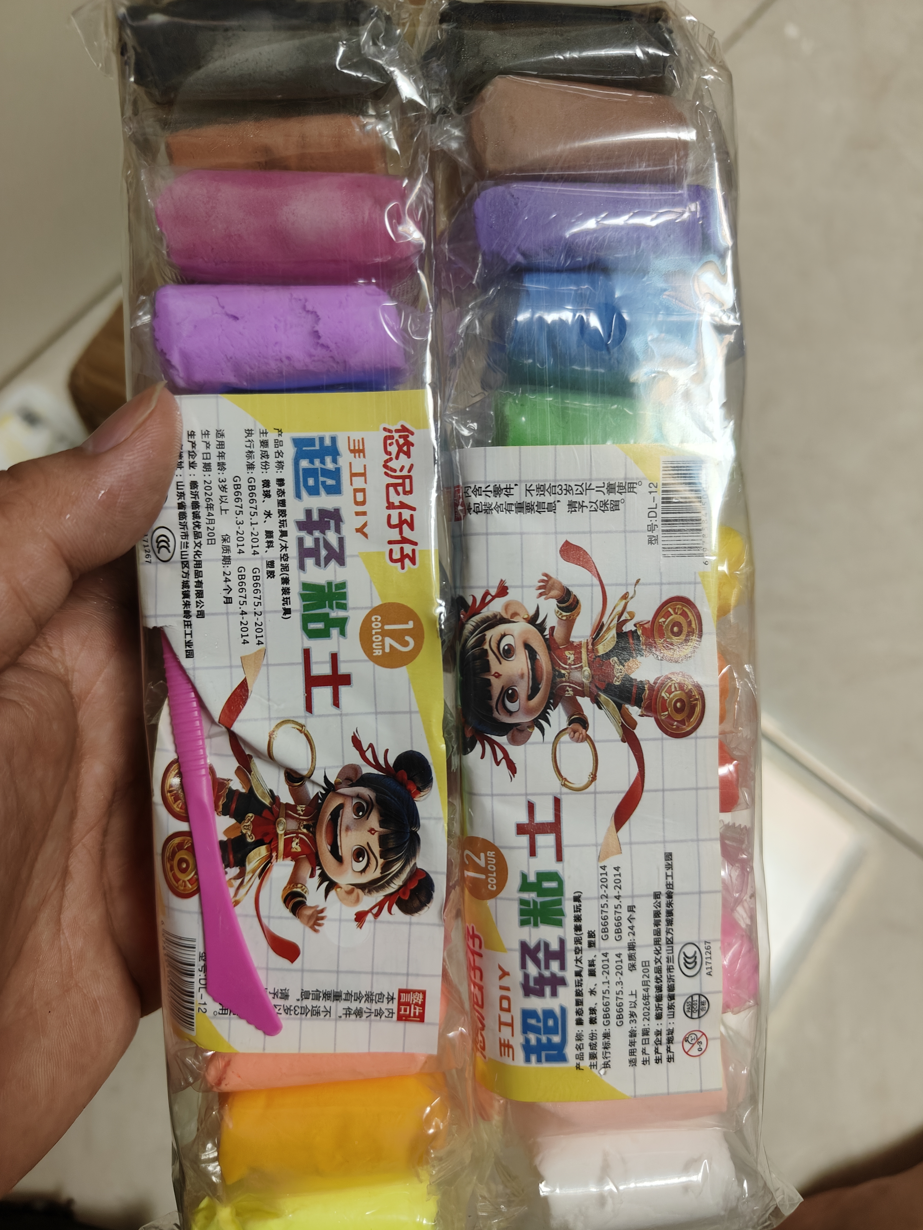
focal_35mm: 24
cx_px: 462
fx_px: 853
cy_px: 615
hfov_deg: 56.8
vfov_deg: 71.6
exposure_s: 1/100
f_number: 1.8
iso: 200
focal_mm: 5.59
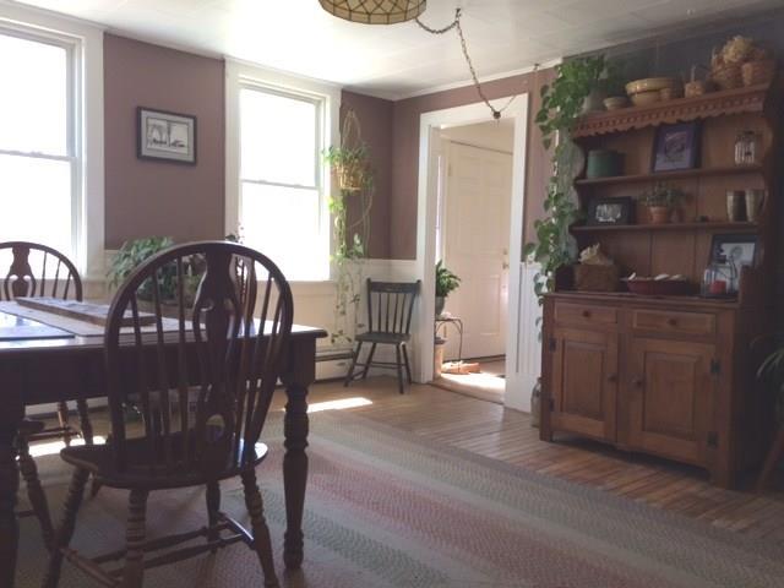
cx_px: 392
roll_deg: +0.1
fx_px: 657
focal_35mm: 29
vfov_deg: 48.2
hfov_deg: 61.7
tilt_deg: -2.6
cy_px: 294
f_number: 2.2
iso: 50
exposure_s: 1/30
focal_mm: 4.15
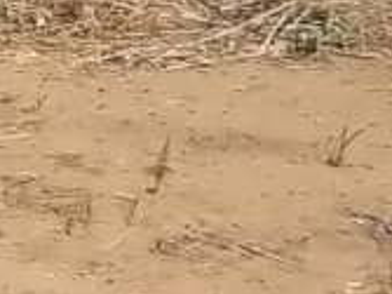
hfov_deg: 7.2
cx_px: -979
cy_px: -16
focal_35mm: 230
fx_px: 2603
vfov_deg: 6.4
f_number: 5.5
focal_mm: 5.7
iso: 80
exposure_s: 1/640
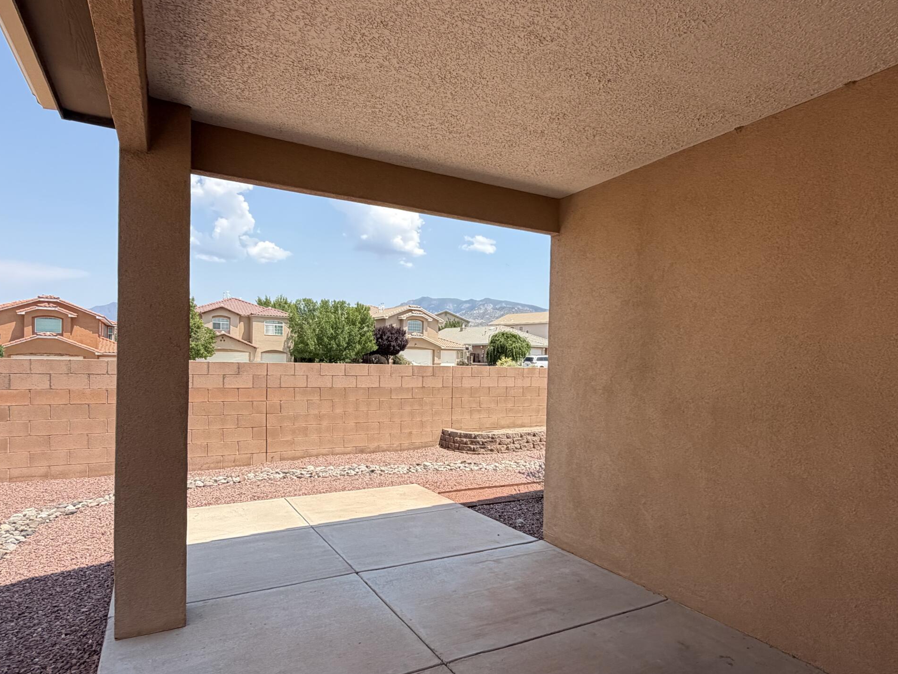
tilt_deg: -1.7
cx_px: 511
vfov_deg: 60.9
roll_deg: -0.9
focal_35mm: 22
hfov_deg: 76.0
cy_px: 375
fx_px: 571
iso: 40
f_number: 2.2
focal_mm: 2.22
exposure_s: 1/686
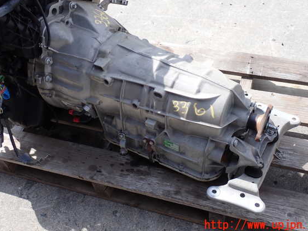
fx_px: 365
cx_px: 163
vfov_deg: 35.1
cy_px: 107
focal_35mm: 41
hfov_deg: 45.8
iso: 100
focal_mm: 6.83
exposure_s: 1/400
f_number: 3.5
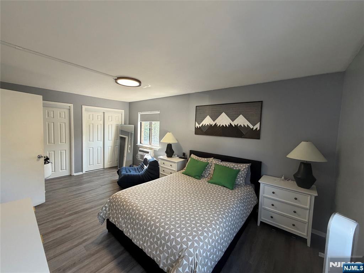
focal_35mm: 14
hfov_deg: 102.1
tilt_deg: -3.3
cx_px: 182
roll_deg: -1.4
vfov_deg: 85.7
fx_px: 147
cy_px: 136
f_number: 2.2
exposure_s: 1/120
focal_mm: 2.22
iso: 200
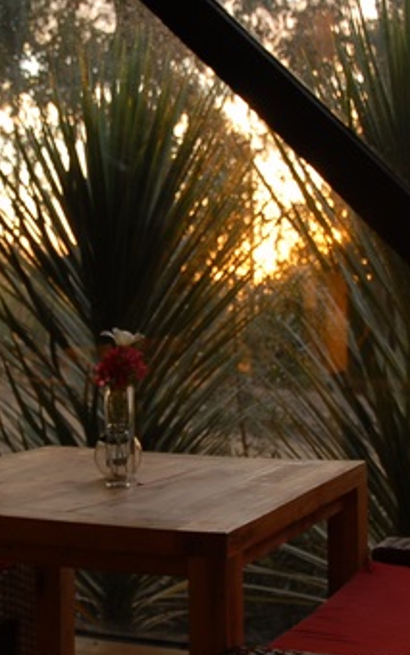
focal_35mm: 72
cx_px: 131
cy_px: 351
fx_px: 1285
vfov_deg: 28.6
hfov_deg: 18.1
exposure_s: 1/40
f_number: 3.5
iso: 160
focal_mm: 20
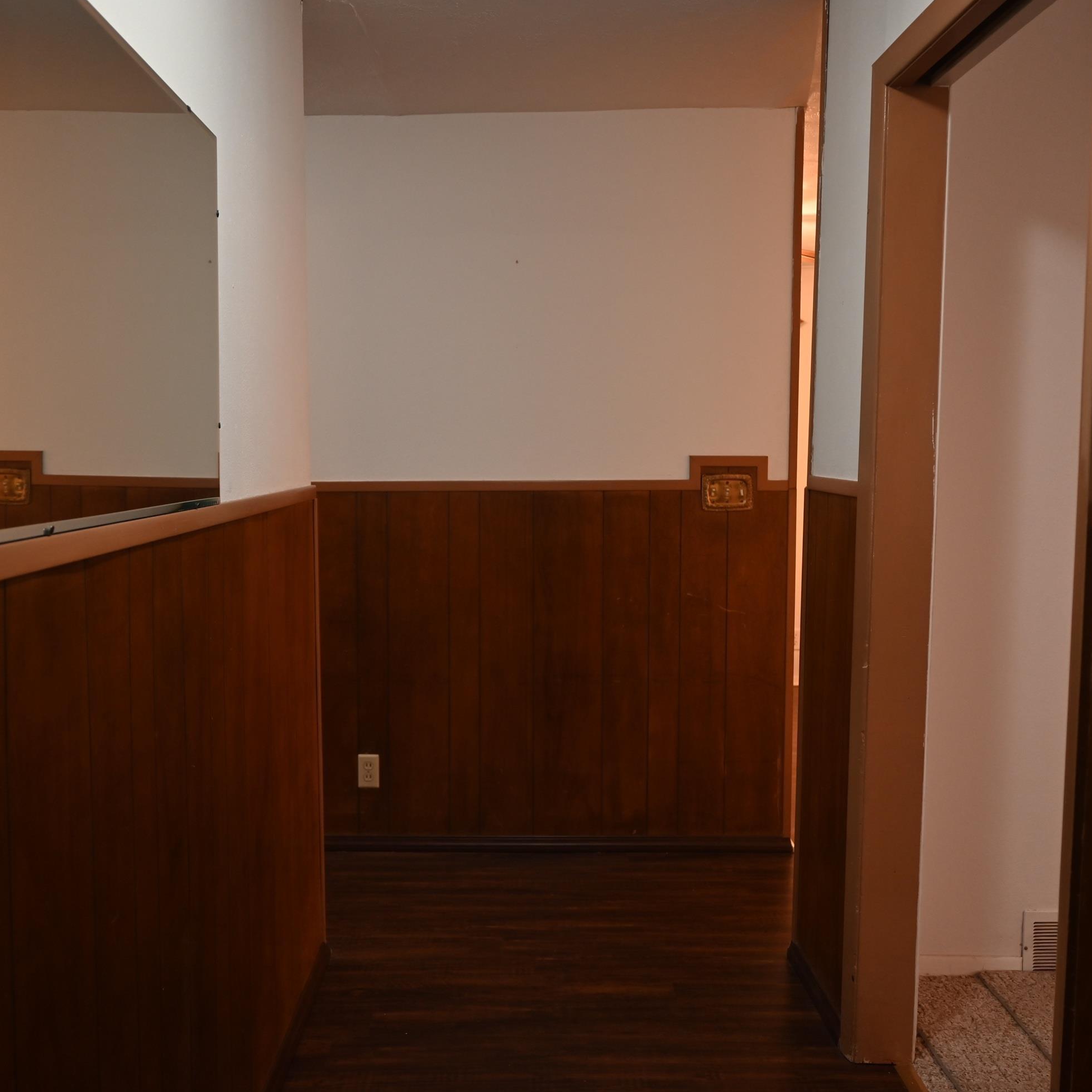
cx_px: 482
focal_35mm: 34
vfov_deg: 48.4
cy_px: 533
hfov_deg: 48.4
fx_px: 1213
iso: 1000
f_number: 4.2
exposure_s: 1/60
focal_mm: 26
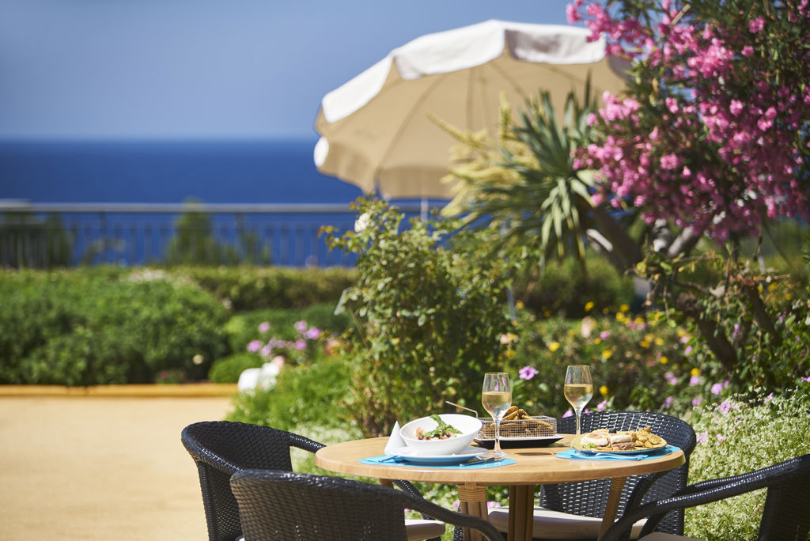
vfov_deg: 11.9
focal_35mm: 115
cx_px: 405
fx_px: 2589
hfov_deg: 17.8
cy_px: 270
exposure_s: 1/400
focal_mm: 115
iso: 100
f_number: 2.8
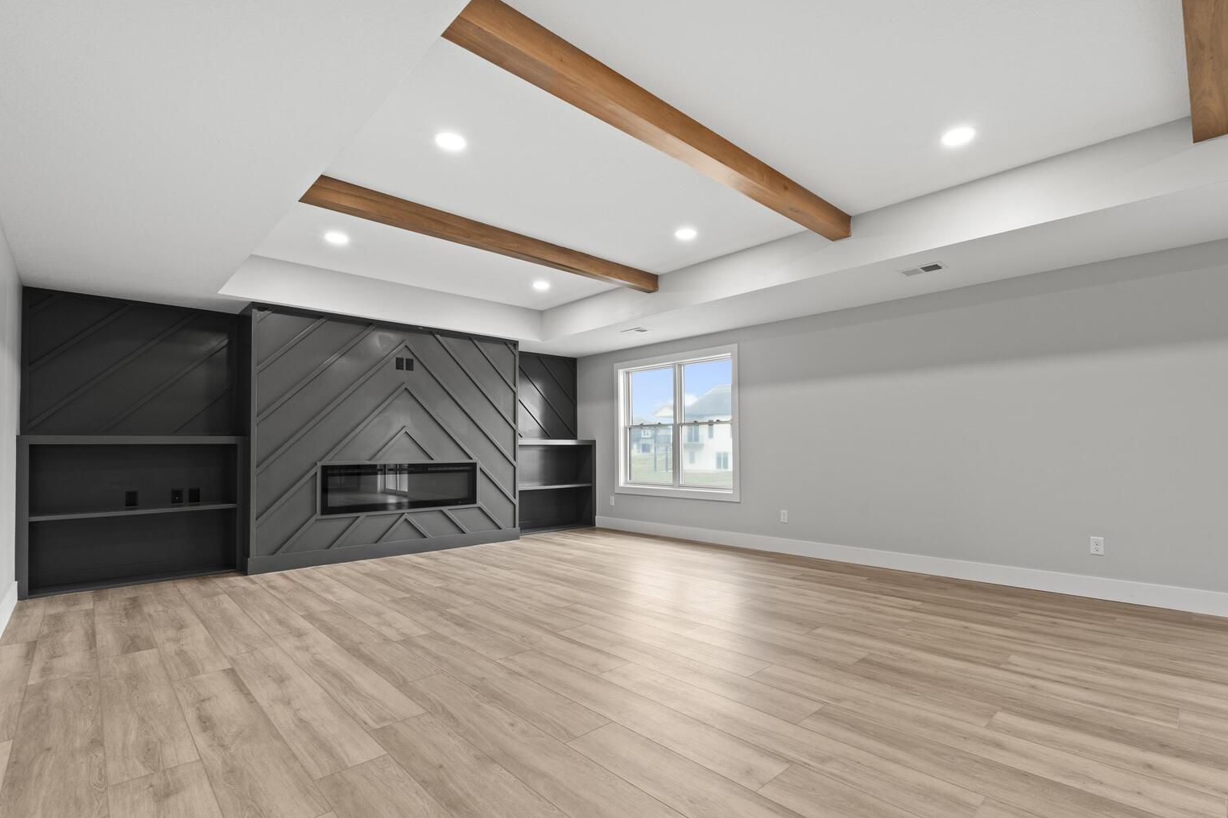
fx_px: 580
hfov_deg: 93.2
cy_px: 432
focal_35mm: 17
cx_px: 643
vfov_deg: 70.4
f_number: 9
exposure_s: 1/2
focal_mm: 16
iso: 250
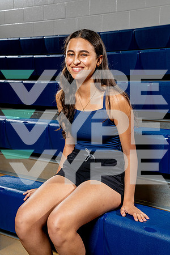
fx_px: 397
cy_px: 128
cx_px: 85
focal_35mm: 56
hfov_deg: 24.2
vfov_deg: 35.6
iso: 320
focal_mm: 56
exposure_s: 1/250
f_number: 8
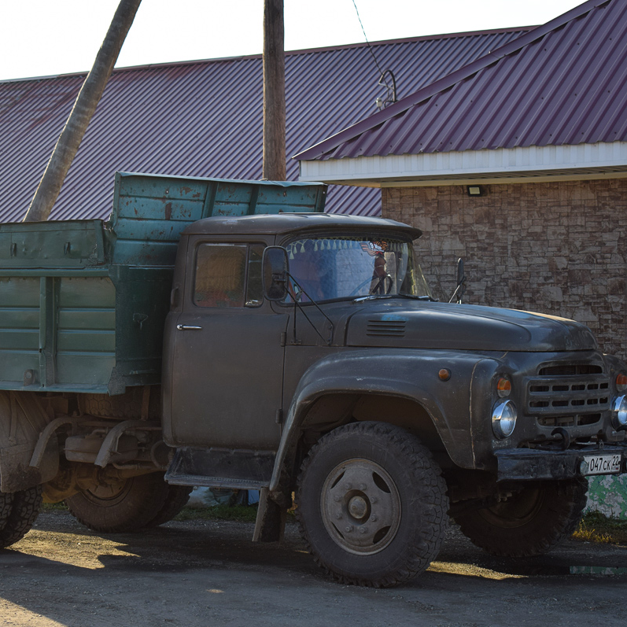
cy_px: 314
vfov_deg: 18.1
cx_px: 238
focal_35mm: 96
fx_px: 1967
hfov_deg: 18.1
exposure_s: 1/200
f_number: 5.6
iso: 100
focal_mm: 50
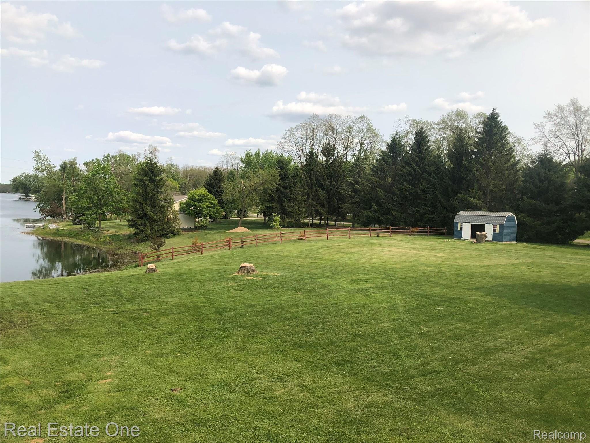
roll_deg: -2.4
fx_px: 477
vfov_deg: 49.7
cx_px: 295
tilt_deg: -2.5
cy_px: 222
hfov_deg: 63.4
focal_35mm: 28
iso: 20
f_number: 1.8
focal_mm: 3.99
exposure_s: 1/2000
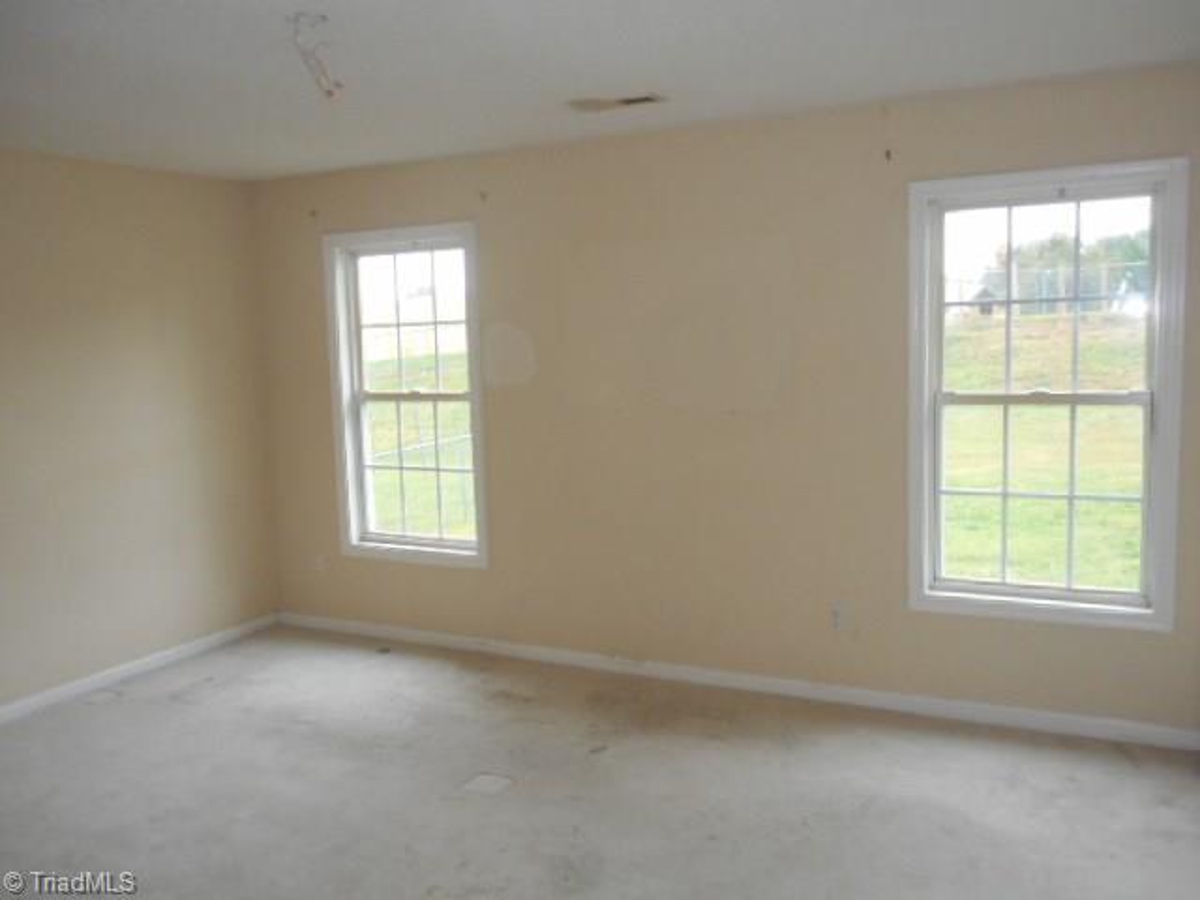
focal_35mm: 29
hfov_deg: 61.7
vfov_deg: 48.2
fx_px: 1005
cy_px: 450
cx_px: 600
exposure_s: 1/25
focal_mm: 5.2
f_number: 4
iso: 280
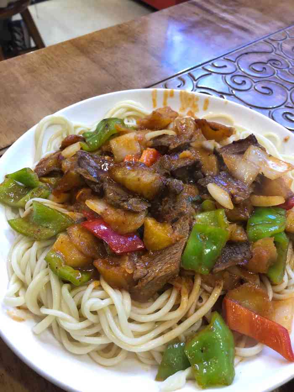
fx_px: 317
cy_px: 196
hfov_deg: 49.8
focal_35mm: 28
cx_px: 147
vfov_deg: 63.4
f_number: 1.8
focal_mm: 4
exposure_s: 1/17
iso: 64
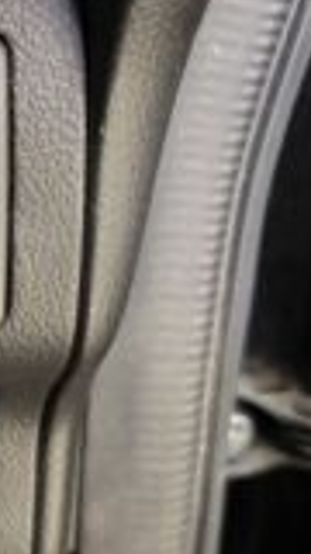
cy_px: 403
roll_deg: +5.4
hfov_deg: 17.2
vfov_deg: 33.3
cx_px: -176
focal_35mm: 62
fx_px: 909
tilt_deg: -23.5
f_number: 1.6
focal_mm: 5.96
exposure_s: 1/25
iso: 800
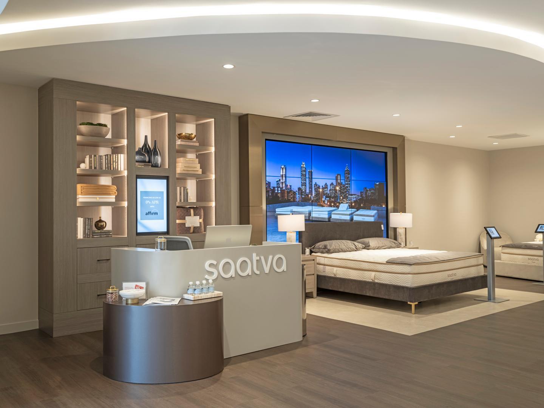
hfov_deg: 58.4
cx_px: 272
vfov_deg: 45.4
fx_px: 487
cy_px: 204
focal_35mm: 31
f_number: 11
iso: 250
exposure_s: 1/2.5
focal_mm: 38.9
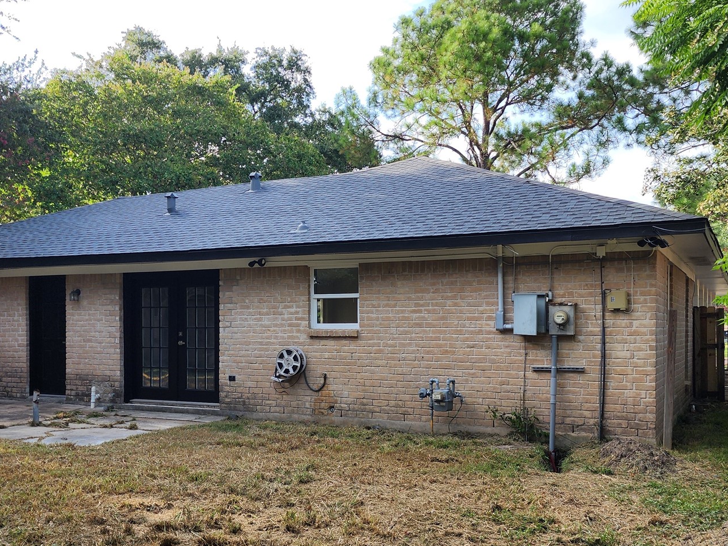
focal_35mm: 37
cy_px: 320
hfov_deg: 50.1
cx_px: 336
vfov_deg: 38.6
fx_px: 778
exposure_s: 1/282
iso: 12
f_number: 1.8
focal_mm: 6.4
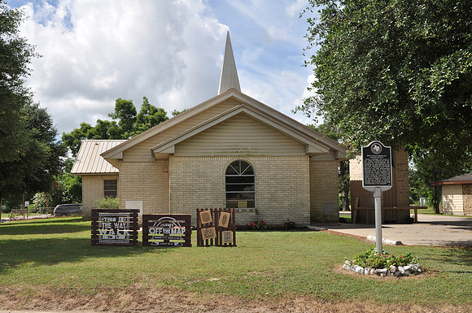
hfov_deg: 49.6
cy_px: 156
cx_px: 236
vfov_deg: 34.1
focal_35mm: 39
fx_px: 511
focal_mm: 26
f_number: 10
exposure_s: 1/100
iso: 200
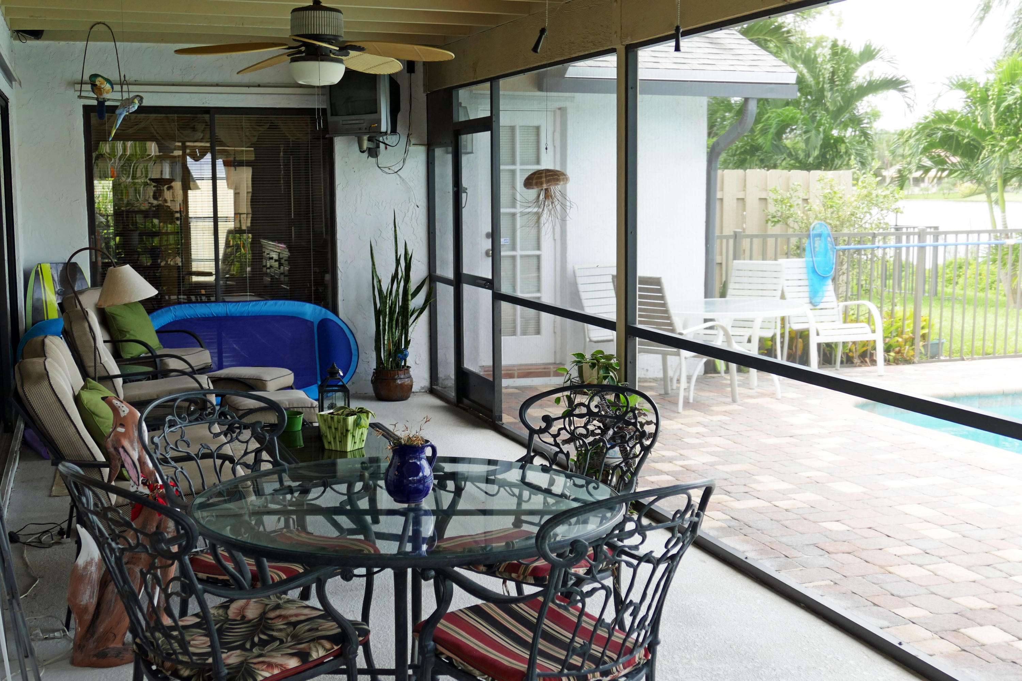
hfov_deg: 43.6
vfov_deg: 29.9
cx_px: 511
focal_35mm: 45
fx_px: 1277
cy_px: 340
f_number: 3.2
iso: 125
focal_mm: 16.24
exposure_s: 1/100
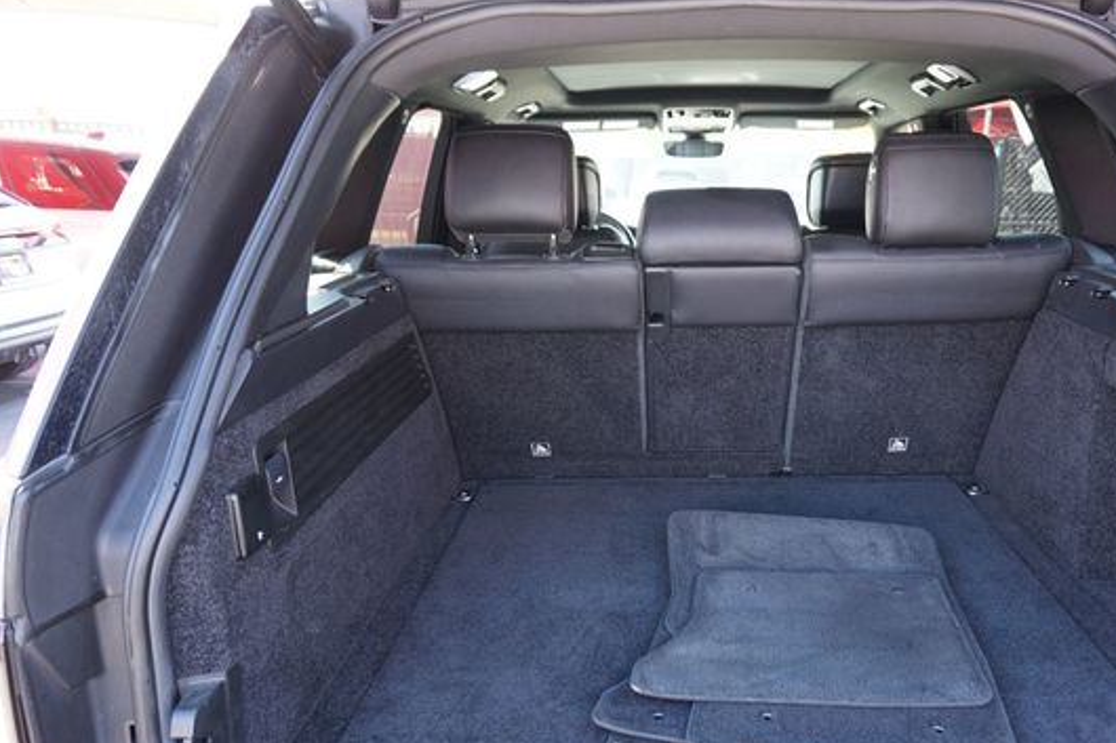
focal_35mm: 29
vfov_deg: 44.7
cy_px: 438
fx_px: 899
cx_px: 670
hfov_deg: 63.1
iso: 400
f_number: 4
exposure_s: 1/60
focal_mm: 16
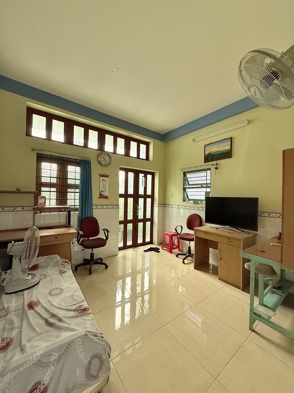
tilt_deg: +0.2
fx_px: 159
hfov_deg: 85.7
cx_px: 147
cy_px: 196
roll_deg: -1.5
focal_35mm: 14
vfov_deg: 102.1
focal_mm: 2.22
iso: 320
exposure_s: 1/88
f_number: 2.2
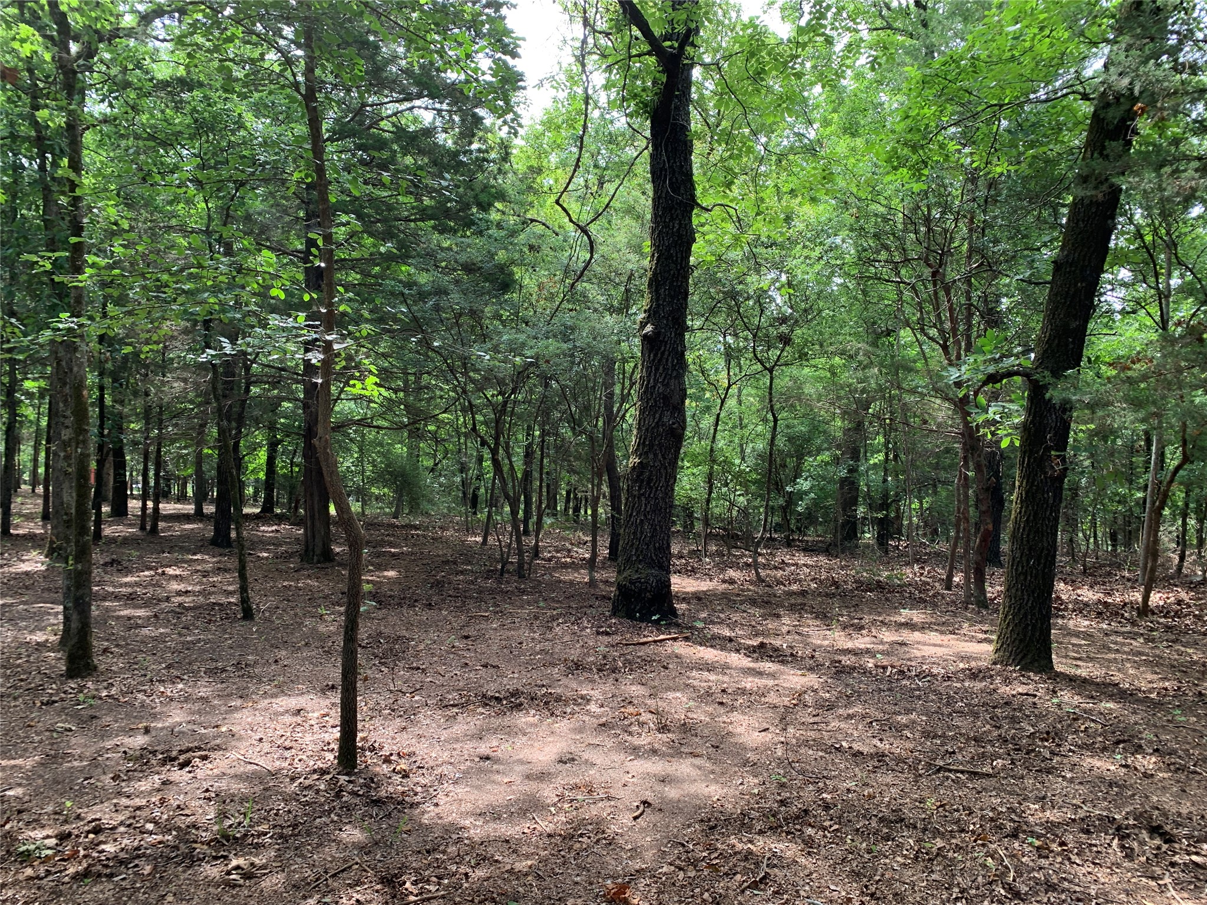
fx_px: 907
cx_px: 604
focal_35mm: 26
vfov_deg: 53.1
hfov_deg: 67.3
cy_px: 452
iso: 32
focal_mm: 4.25
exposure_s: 1/122
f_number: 1.8
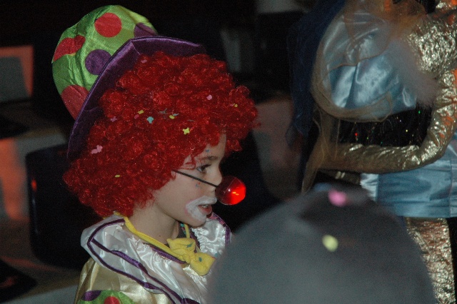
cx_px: 228
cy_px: 152
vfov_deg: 13.0
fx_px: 1332
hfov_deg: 19.5
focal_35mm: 105
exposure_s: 1/60
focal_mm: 70
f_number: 5
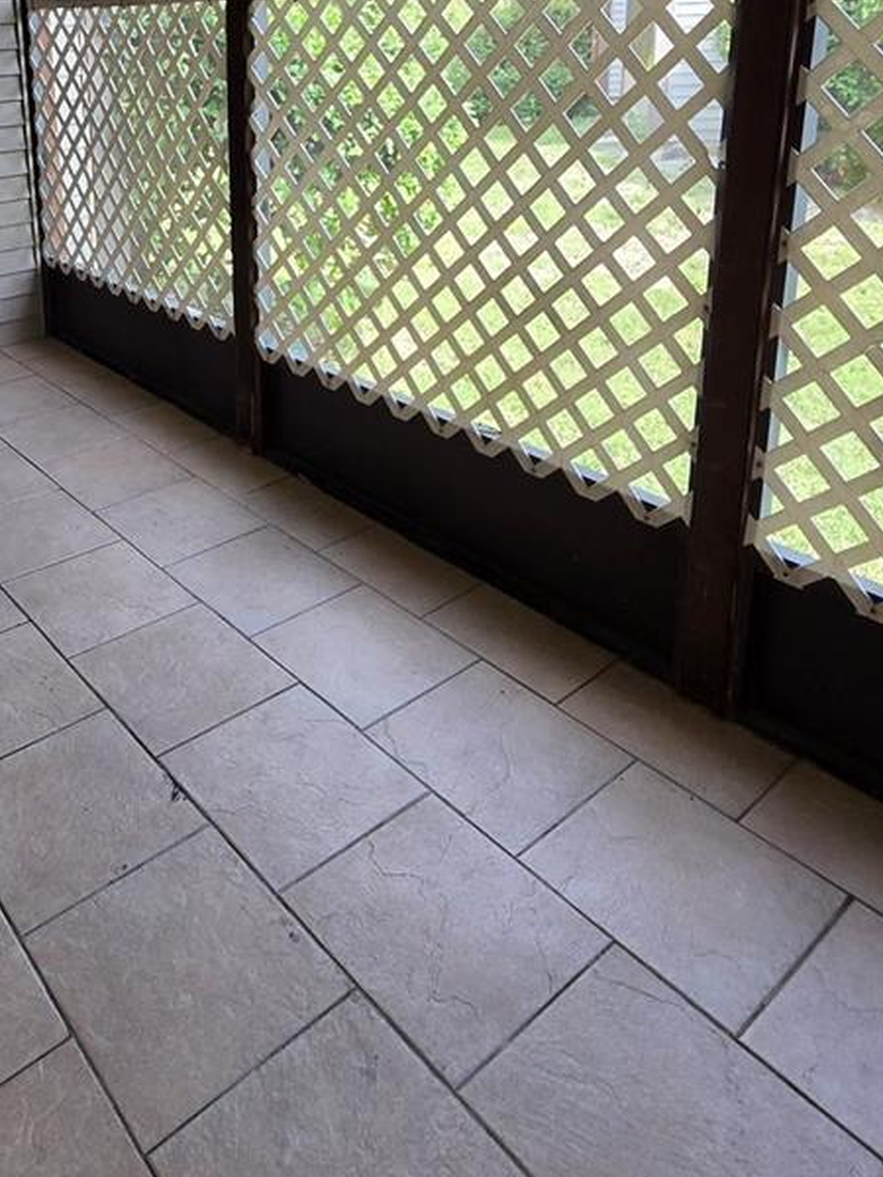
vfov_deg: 62.2
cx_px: 192
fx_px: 884
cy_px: 251
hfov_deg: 50.3
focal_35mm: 26
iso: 64
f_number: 2.2
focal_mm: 2.2
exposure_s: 1/120
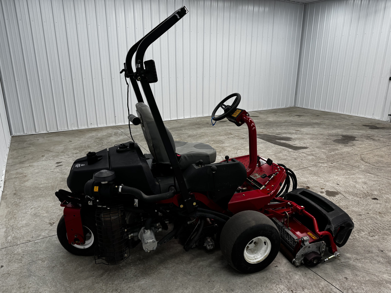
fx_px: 271
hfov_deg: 71.6
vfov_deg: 56.8
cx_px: 196
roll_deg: -0.5
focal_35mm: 24
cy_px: 146
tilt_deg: -17.1
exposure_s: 1/120
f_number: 1.78
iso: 80
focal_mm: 6.76
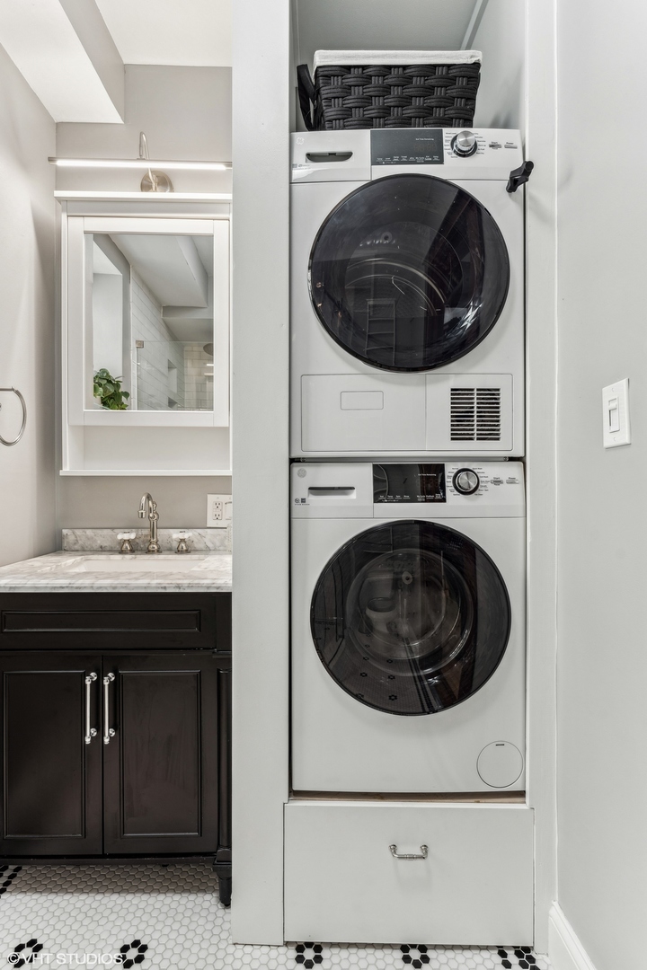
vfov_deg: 93.3
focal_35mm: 17
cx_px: 324
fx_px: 458
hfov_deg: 70.4
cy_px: 485
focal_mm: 17
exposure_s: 1/8
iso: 320
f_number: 8
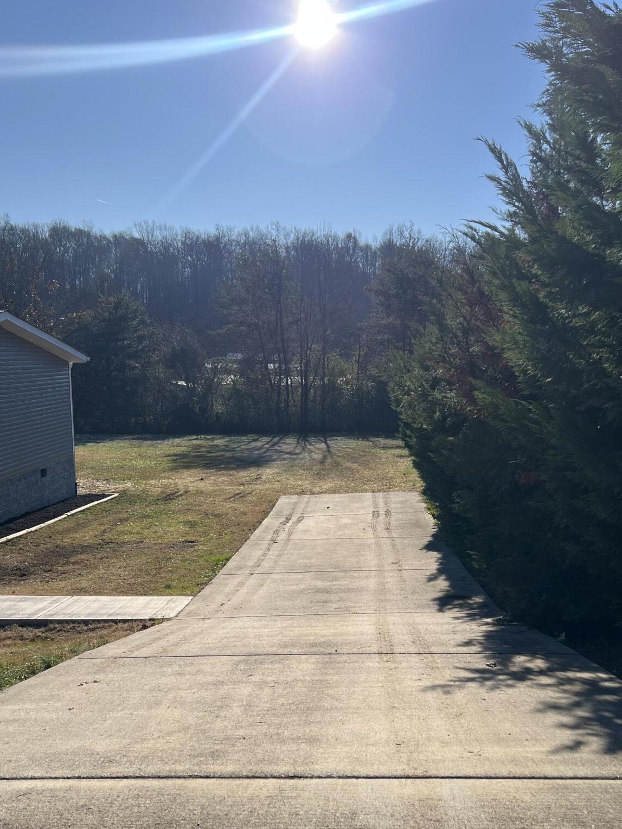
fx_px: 814
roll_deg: +0.2
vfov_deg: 53.4
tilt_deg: -10.3
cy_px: 513
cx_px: 365
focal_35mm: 34
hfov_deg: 41.7
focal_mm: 5.7
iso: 50
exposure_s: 1/6211
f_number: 1.5
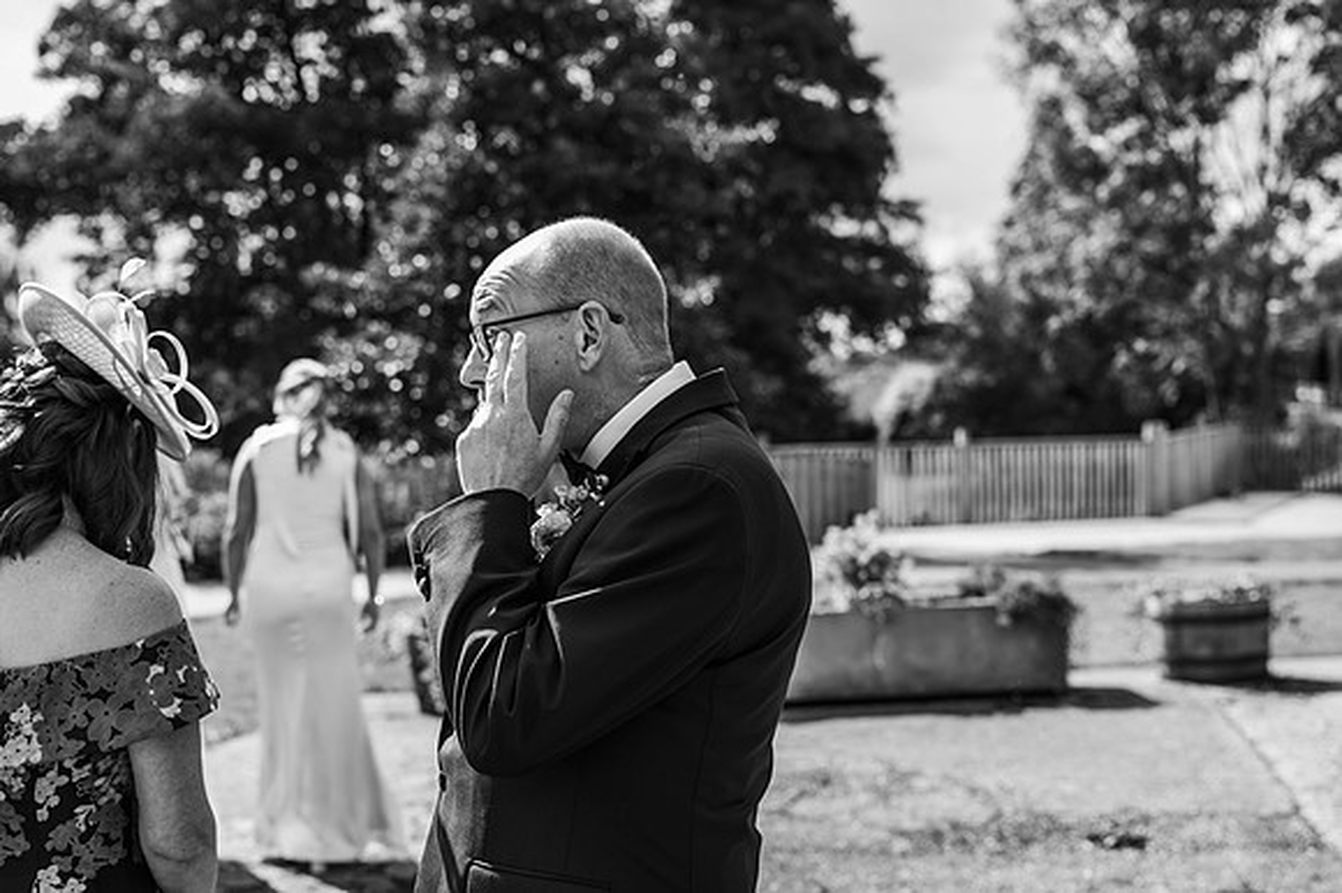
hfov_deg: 39.6
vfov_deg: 27.0
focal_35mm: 50
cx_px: 671
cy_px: 446
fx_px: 1863
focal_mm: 50
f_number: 3.5
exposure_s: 1/500
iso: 100
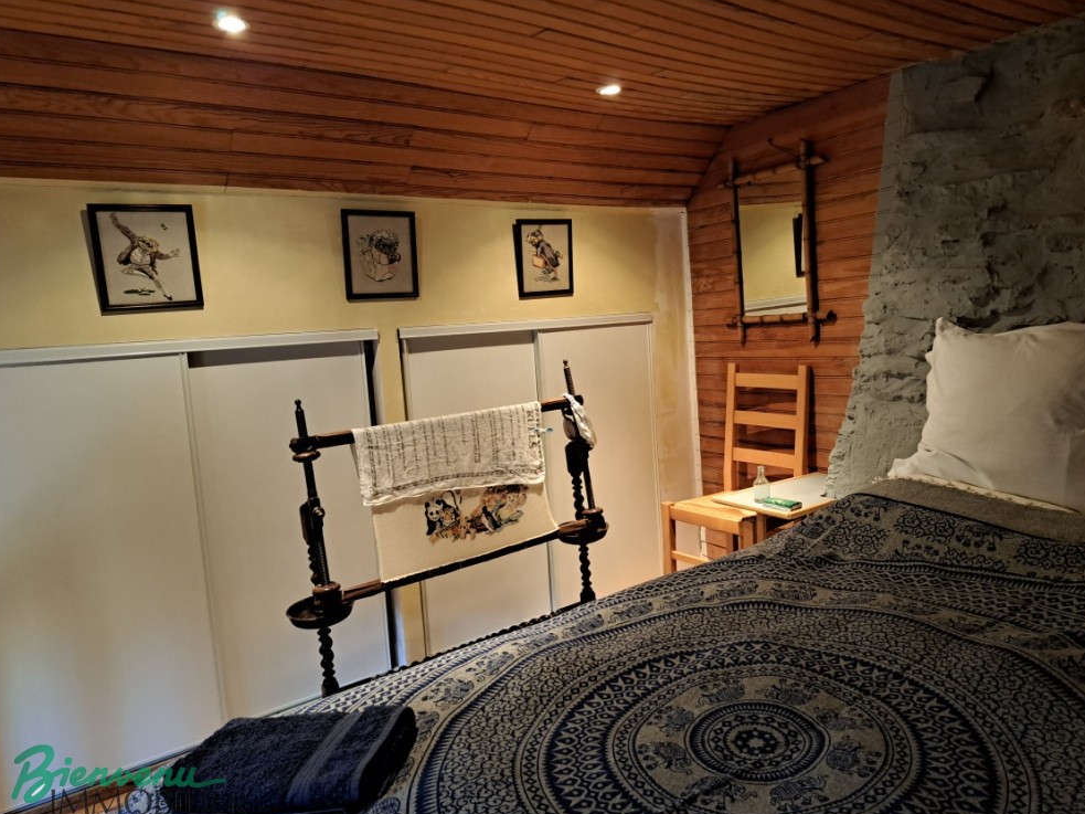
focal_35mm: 25
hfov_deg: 69.4
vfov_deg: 54.9
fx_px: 784
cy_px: 414
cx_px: 554
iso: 500
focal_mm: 5.23
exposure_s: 1/33
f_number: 1.8
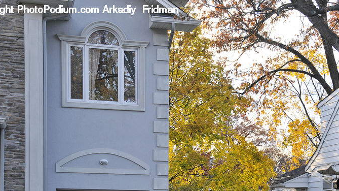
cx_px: 199
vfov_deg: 15.8
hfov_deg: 27.8
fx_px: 683
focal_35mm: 76
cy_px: 149
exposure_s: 1/100
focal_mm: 36
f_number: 6.3
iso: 200
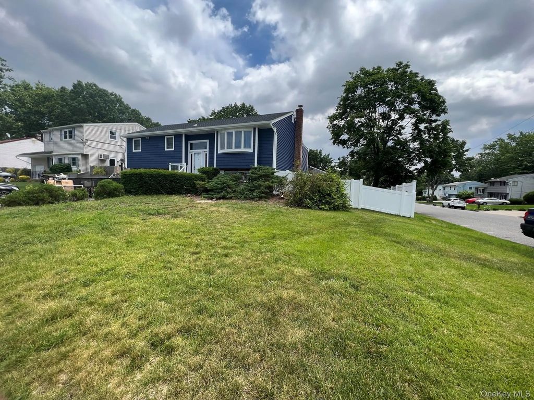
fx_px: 201
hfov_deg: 106.2
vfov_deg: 89.9
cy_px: 200
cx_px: 267
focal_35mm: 13
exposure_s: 1/919
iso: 32
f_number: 1.8
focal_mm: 1.57
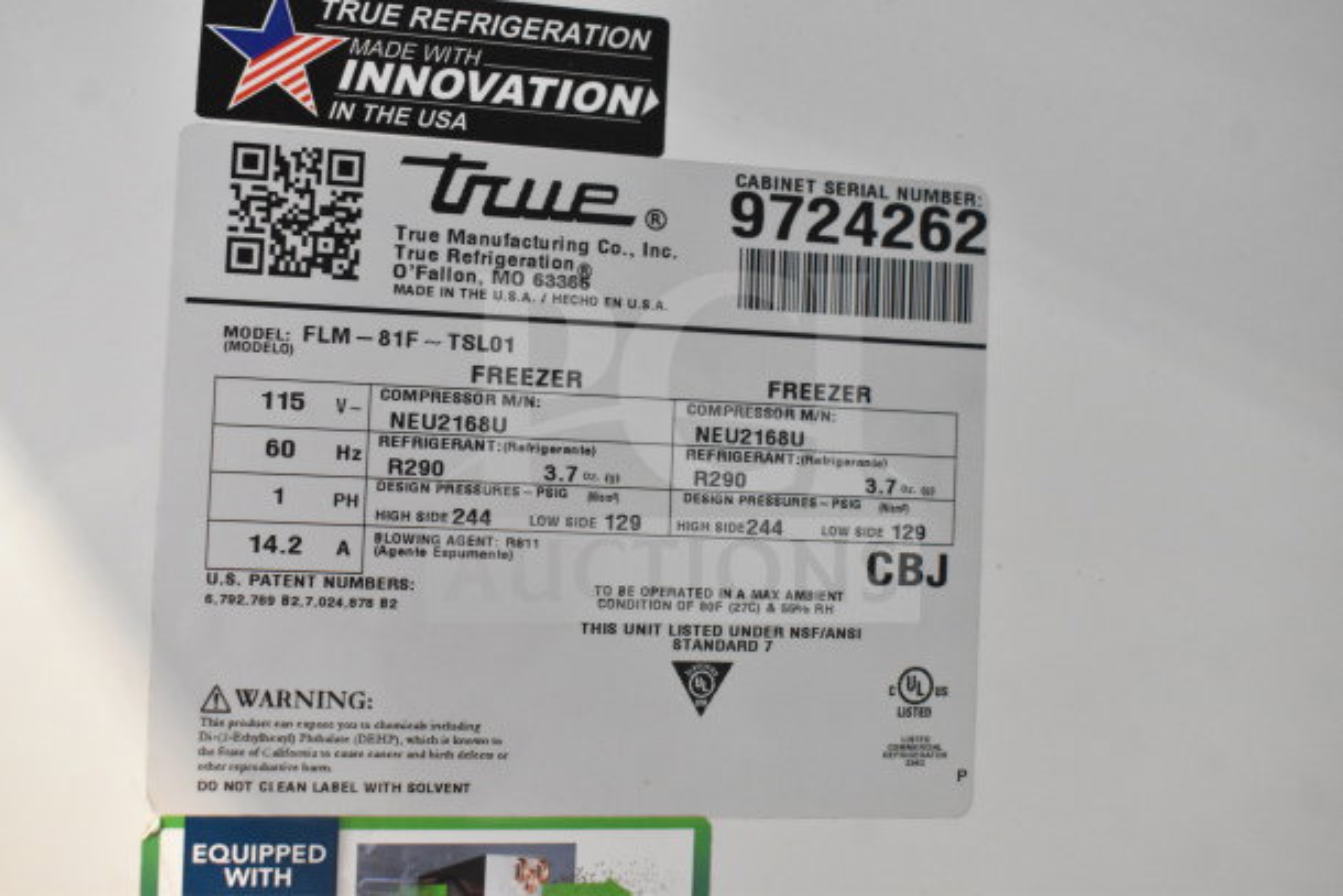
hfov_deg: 46.4
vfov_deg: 31.9
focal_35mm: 42
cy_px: 448
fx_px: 1567
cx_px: 672
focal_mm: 28
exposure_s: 1/160
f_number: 6.3
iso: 6400
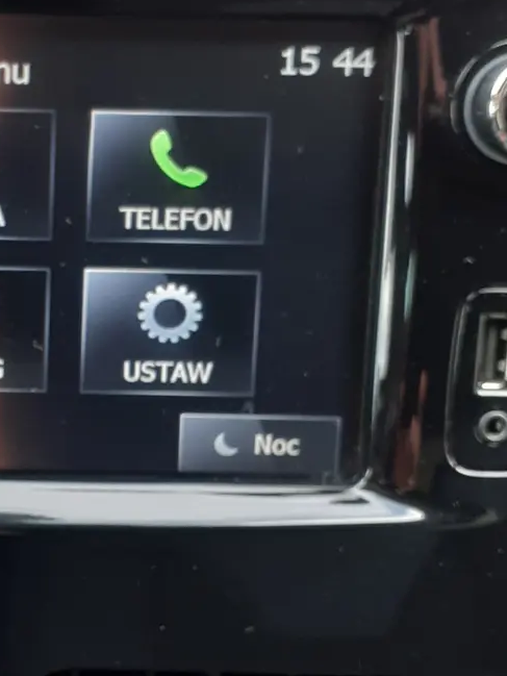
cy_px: 383
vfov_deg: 27.4
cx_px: -26
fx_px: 1386
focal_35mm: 71
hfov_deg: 20.0
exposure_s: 1/50
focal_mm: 3.6
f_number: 1.9
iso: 50
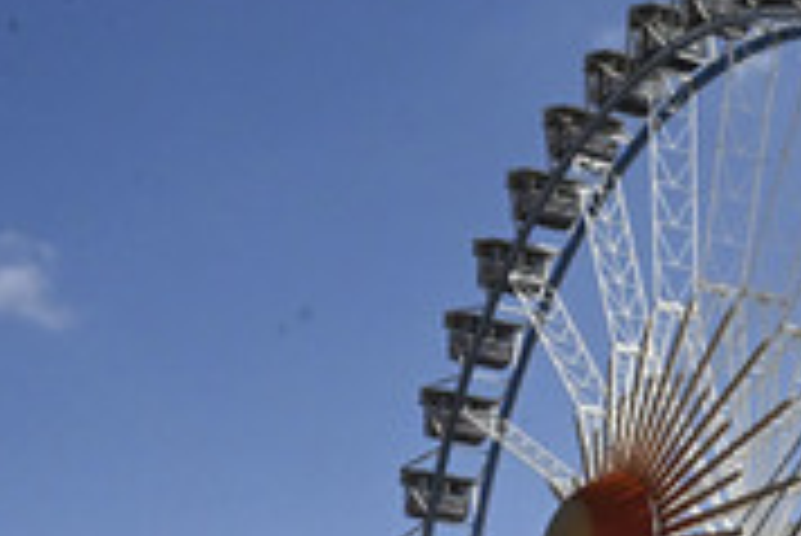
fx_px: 2360
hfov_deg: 18.1
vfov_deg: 12.8
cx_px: 1004
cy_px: 500
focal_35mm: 106
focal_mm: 28
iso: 4000
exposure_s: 1/2500
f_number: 22
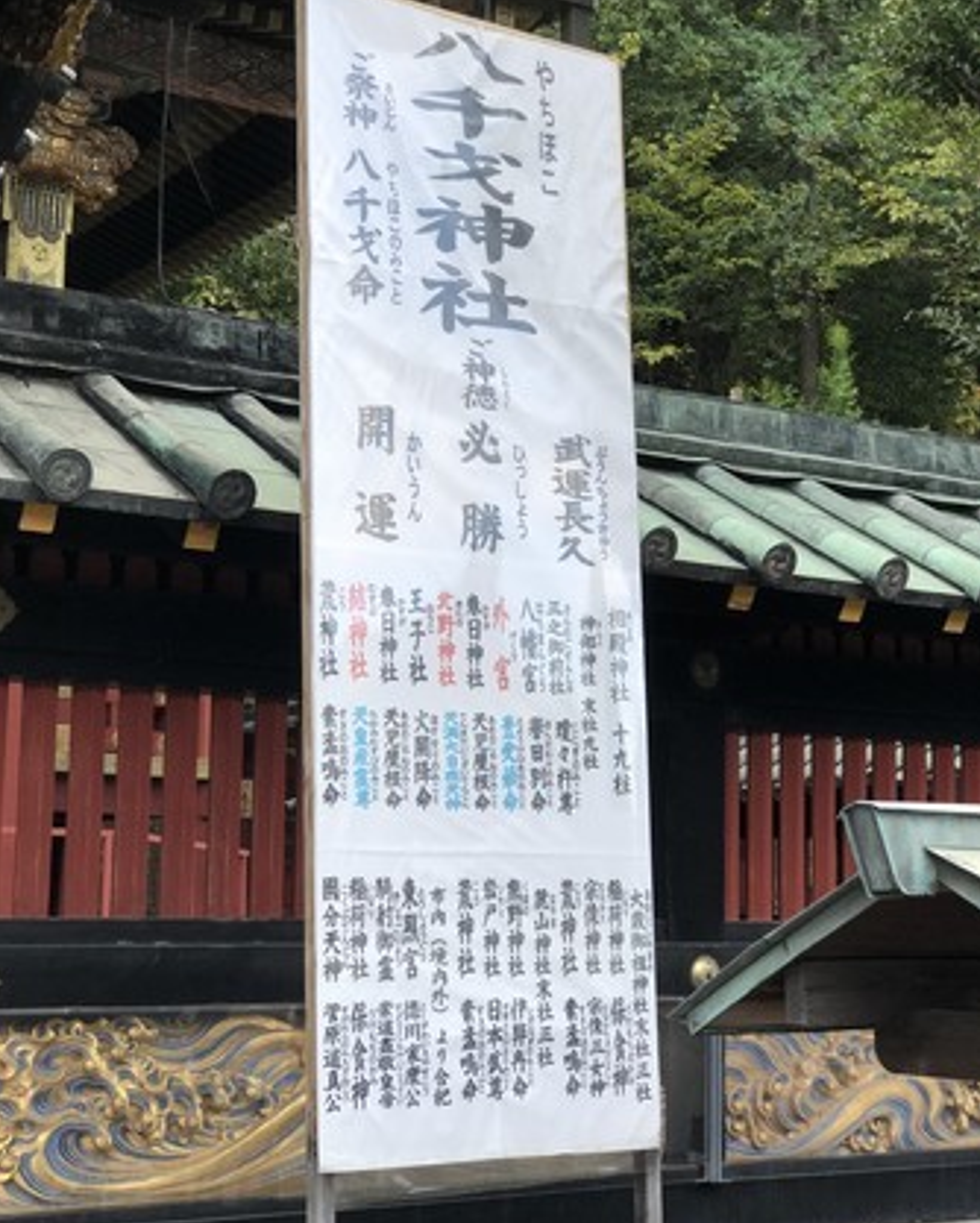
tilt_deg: +7.7
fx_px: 2174
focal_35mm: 60
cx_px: 487
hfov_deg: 25.4
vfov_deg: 31.4
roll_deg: -1.3
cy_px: 595
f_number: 2.8
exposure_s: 1/120
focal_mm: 6.6
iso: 32
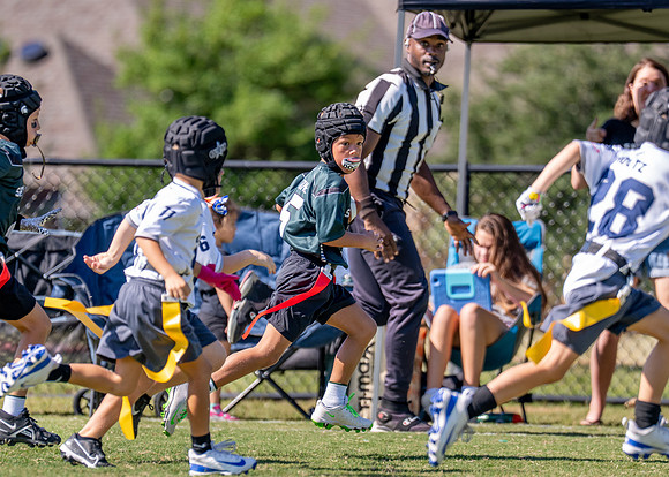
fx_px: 7288
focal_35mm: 384
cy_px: 313
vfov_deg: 3.8
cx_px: 340
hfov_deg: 5.3
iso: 200
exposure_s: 1/2000
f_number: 2.8
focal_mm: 200
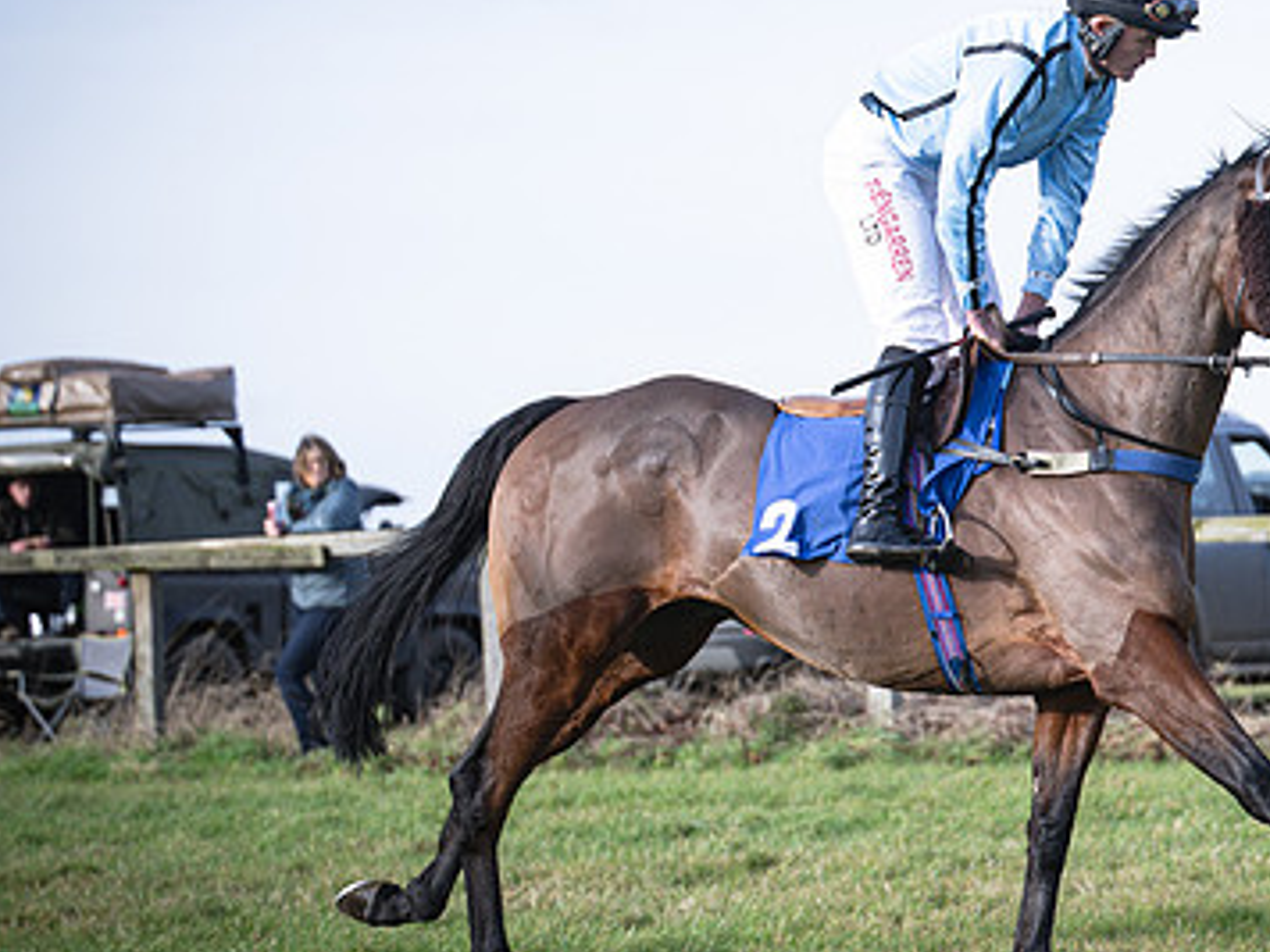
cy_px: 417
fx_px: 7228
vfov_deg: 7.5
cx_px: 1202
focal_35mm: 197
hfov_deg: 10.0
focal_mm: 72
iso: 125
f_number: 2.8
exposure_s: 1/1000
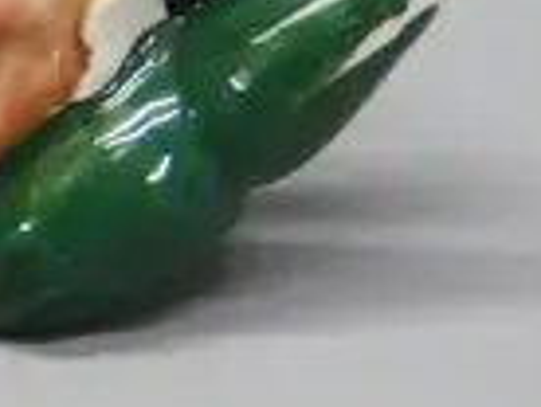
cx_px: -1333
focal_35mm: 267
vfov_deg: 5.5
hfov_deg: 6.5
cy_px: -231
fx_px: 4180
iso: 1600
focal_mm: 18
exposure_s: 1/100
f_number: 4.5
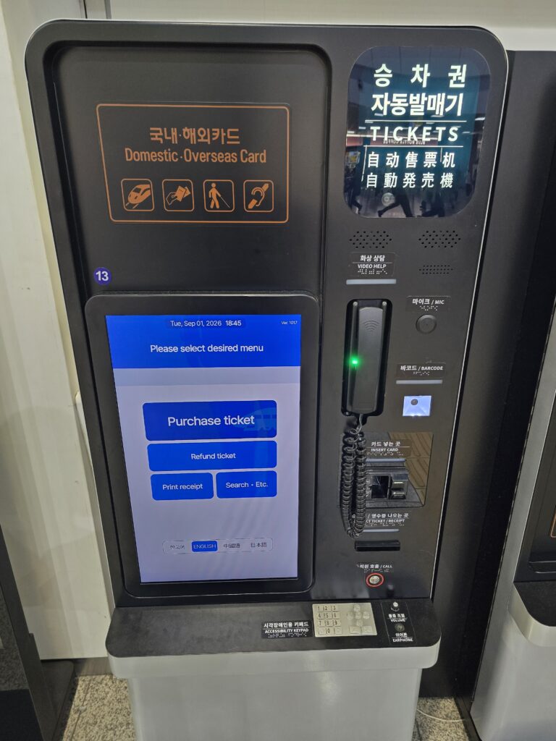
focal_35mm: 23
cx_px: 278
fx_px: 493
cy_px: 370
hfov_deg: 58.9
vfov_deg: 73.9
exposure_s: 1/120
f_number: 1.7
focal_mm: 6.3
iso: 250
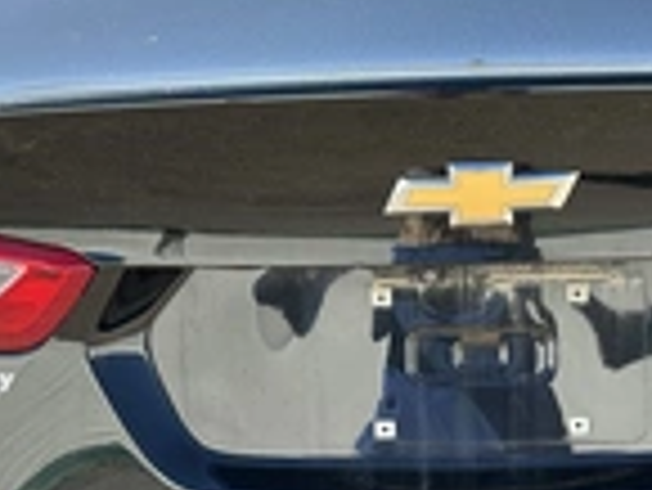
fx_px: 1452
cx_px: 445
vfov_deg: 18.7
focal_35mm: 77
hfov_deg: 25.2
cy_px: 468
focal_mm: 3
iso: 25
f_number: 1.8
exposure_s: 1/348
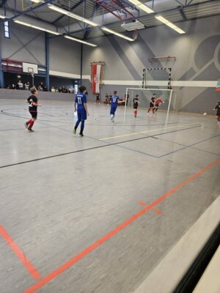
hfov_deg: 58.9
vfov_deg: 73.9
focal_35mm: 23
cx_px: 110
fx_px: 195
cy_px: 146
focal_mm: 5.4
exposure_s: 1/100
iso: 160
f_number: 1.8
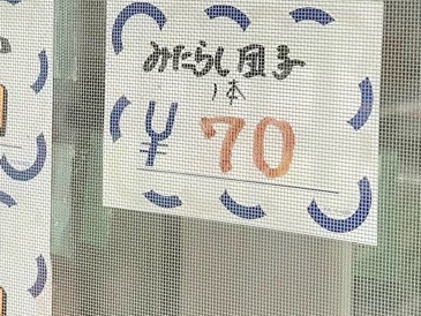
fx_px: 693
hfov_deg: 33.5
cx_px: 140
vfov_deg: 25.4
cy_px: 81
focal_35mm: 57
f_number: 1.5
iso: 50
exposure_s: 1/949
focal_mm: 5.7
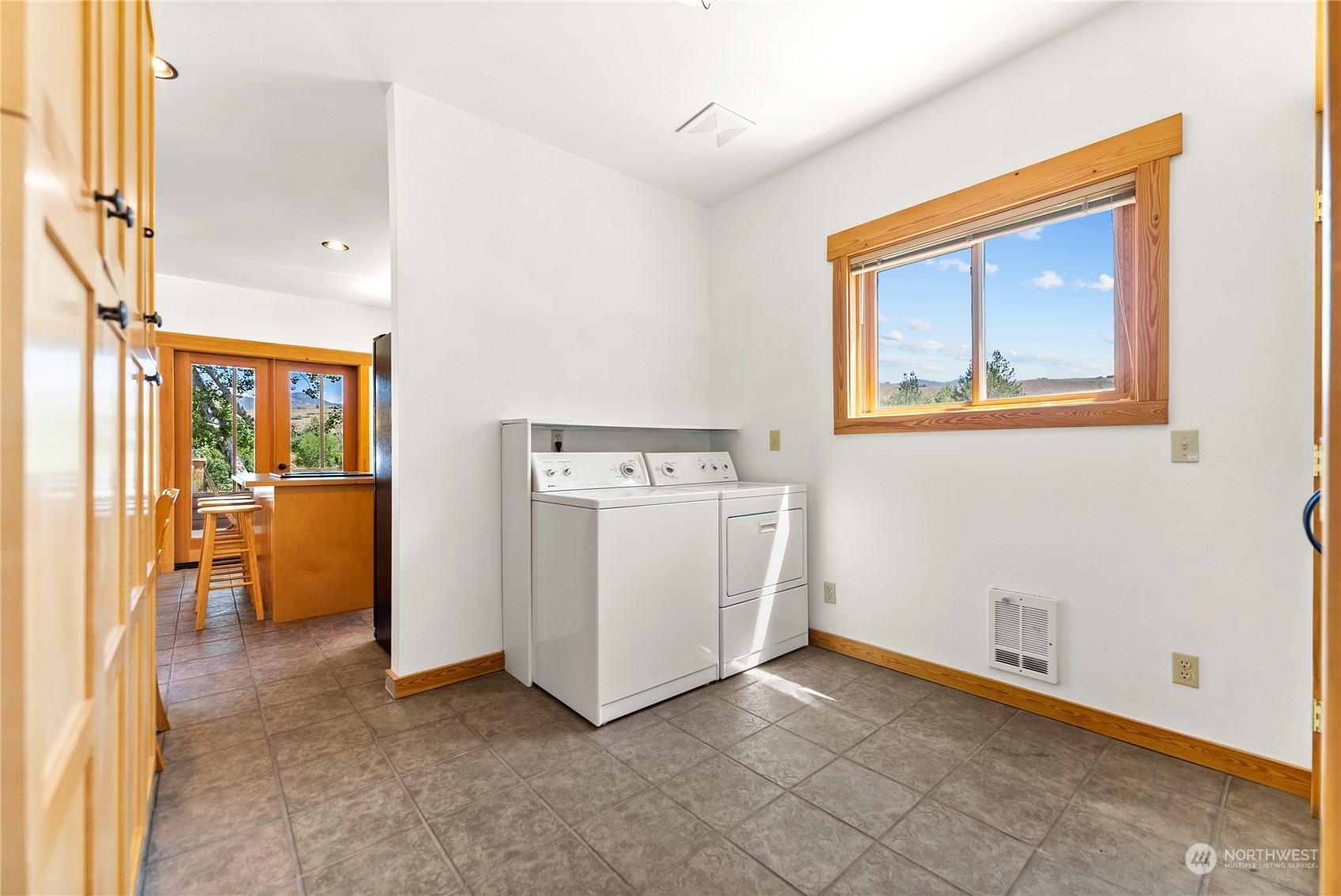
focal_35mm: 14
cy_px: 448
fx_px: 522
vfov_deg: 81.3
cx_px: 670
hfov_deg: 104.2
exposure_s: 1/15
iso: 400
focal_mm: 14
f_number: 2.8
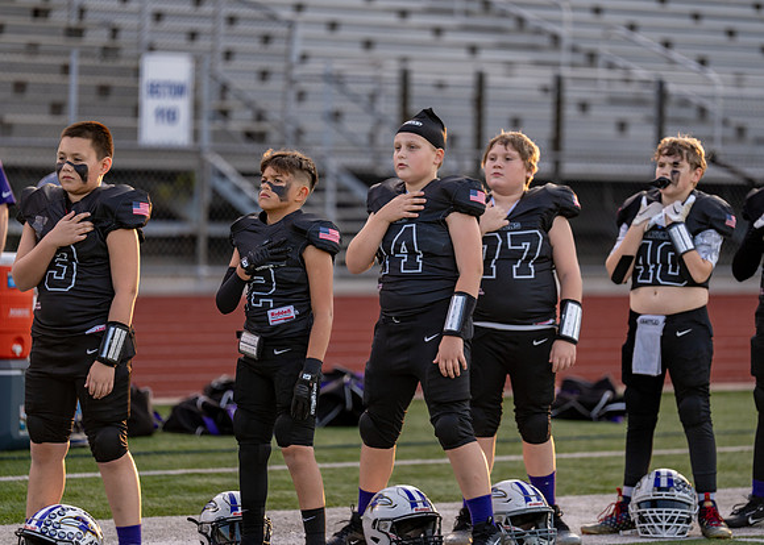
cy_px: 272
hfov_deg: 11.3
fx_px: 3864
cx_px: 382
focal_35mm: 178
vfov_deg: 8.1
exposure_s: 1/640
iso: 200
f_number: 2.8
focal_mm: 170
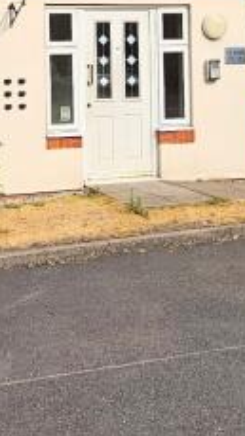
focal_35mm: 63
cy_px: 44
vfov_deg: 31.8
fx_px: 729
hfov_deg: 18.8
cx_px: 27
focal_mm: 2.2
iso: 50
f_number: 2.2
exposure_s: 1/2071
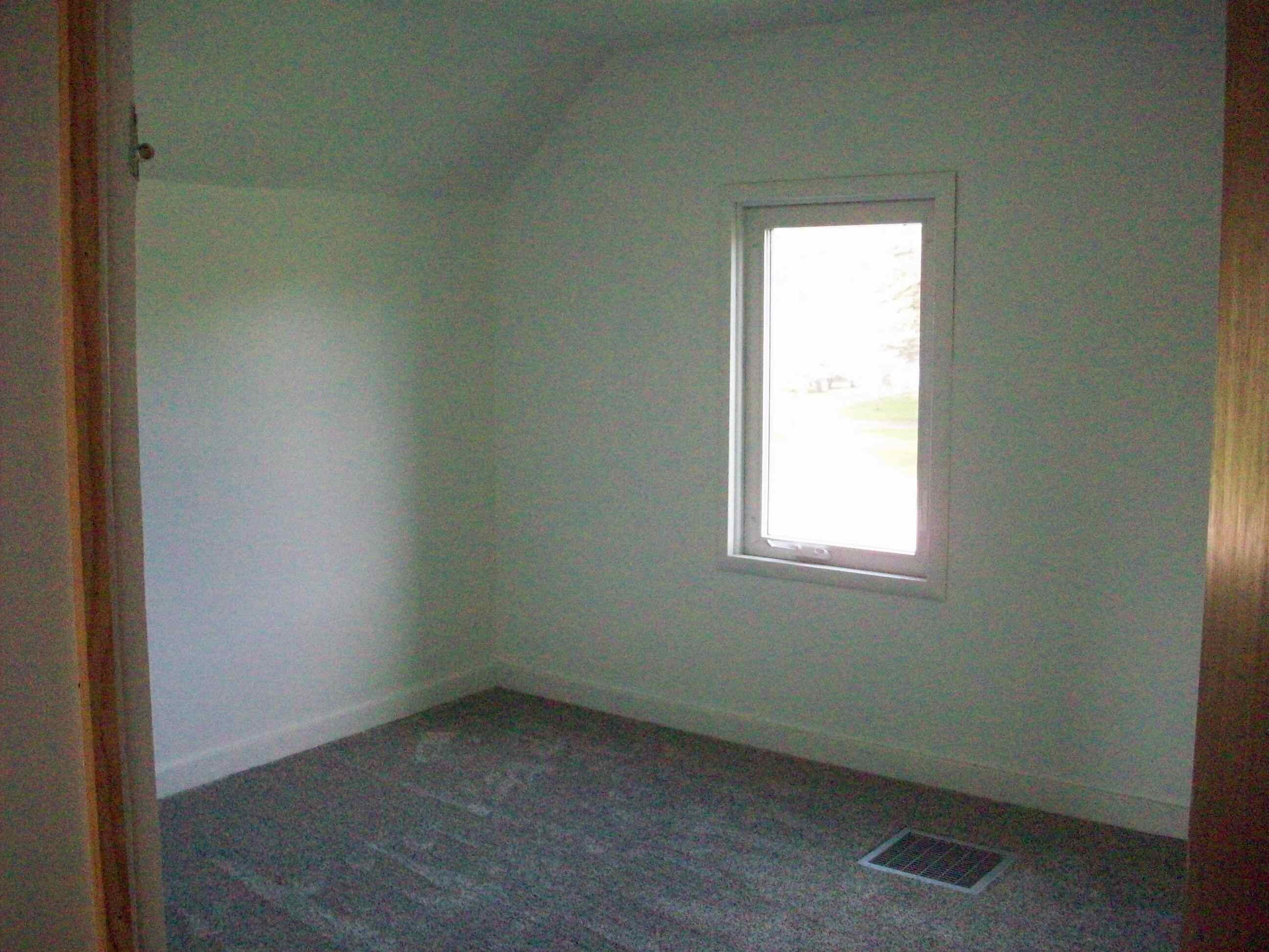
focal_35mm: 37
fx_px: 1356
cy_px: 476
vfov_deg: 38.7
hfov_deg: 50.1
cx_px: 634
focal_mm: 6.2
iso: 587
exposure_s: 1/128
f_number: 2.8
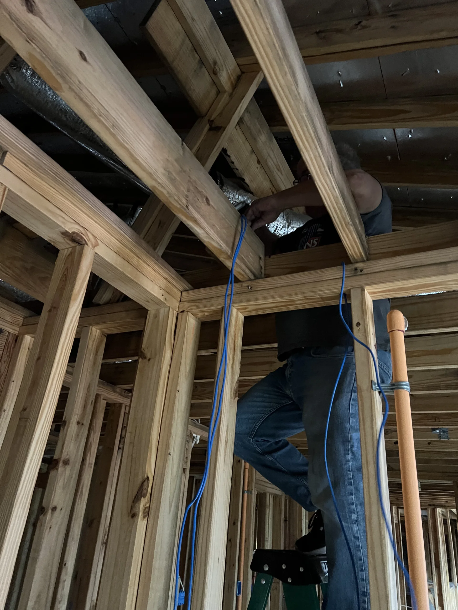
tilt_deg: +24.9
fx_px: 459
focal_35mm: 26
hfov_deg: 53.1
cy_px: 305
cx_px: 229
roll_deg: -4.8
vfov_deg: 67.3
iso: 640
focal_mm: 5.7
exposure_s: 1/30
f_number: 1.5
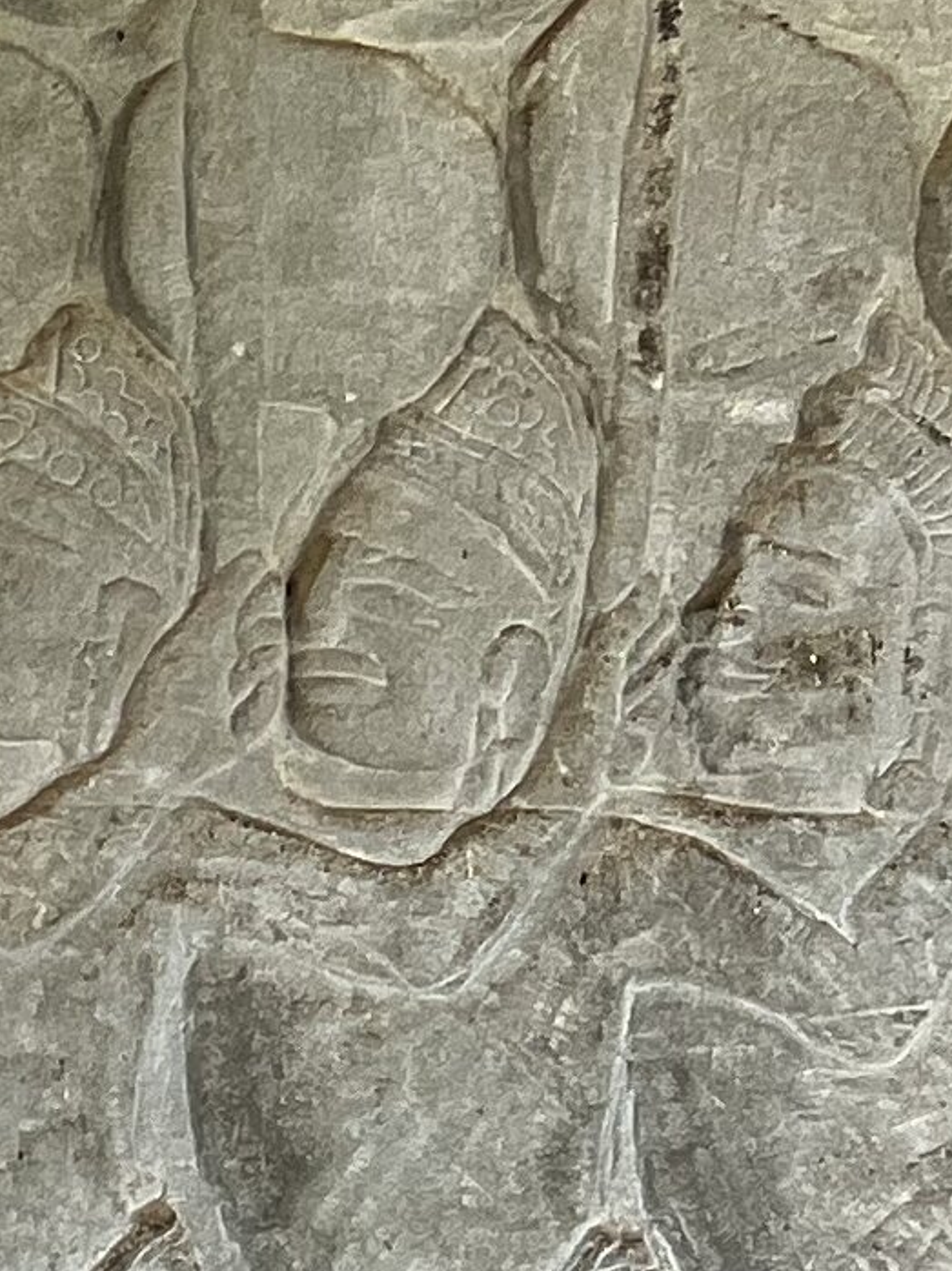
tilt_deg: +1.7
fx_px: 5467
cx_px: -2607
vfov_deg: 13.1
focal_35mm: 149
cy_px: 1324
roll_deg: -0.2
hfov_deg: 7.6
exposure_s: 1/121
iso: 64
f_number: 1.5
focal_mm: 5.7
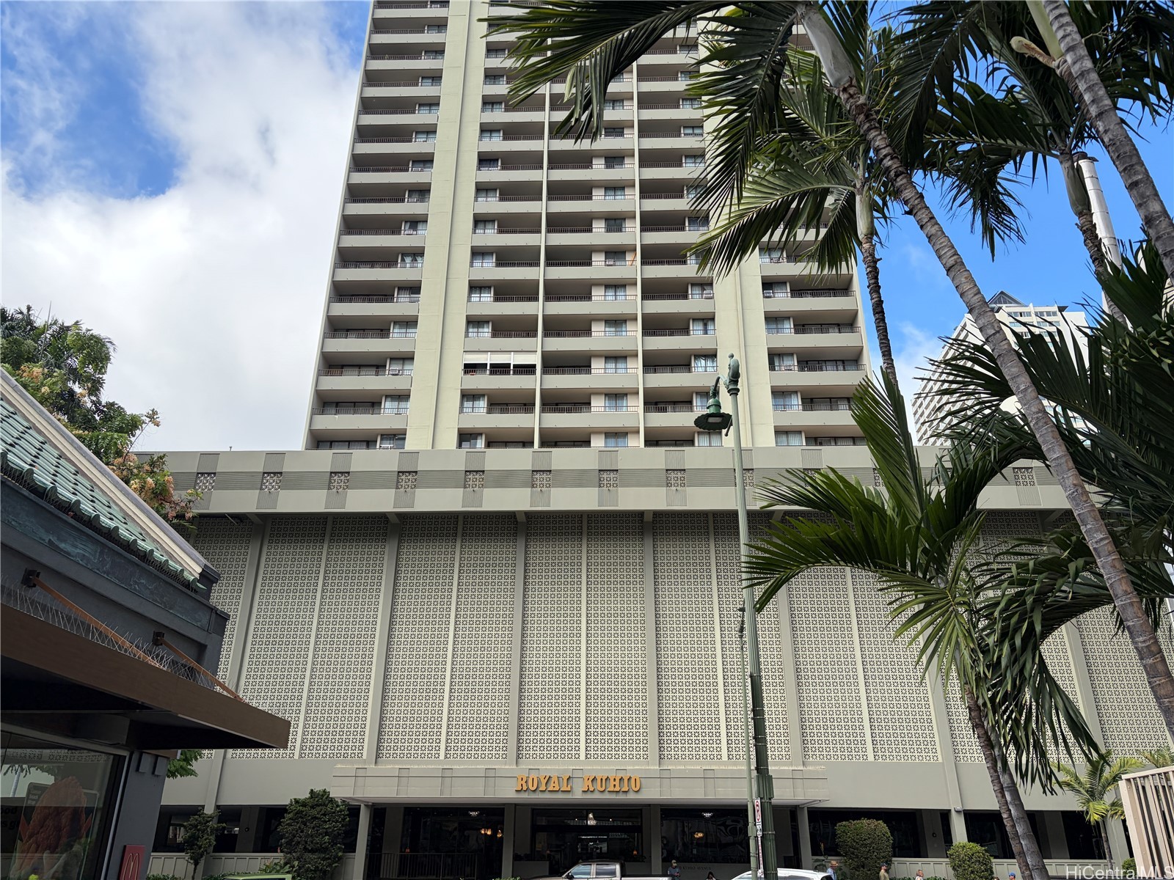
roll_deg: +0.2
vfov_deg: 53.1
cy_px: 440
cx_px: 587
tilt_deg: +24.6
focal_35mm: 26
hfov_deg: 67.3
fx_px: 882
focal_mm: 5.96
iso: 64
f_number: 1.6
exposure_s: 1/2208
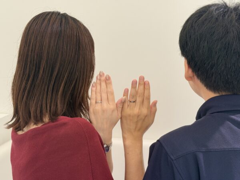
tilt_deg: -7.8
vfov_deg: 30.3
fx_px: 333
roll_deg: -0.9
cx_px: 120
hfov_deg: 39.7
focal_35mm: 48
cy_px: 90
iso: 50
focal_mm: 6.76
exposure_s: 1/60
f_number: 1.78
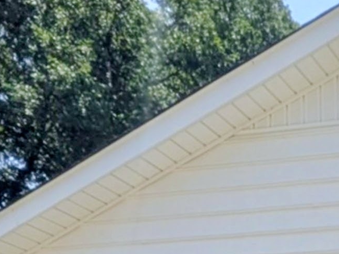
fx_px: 842
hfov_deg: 20.1
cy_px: 552
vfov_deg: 13.8
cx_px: 485
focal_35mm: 86
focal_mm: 1.85
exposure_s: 1/1631
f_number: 2.2
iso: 52
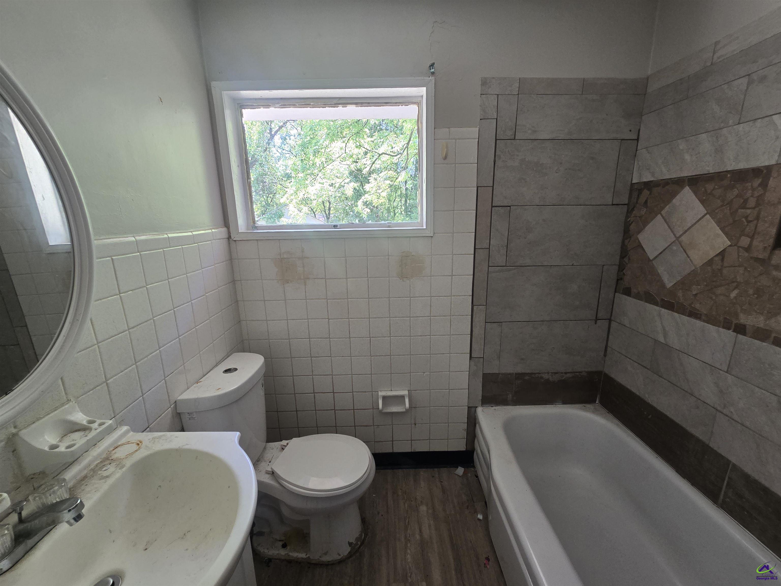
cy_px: 293
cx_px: 390
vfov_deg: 89.9
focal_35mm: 13
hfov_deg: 106.2
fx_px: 293
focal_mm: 2.2
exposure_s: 1/60
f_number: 2.2
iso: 125
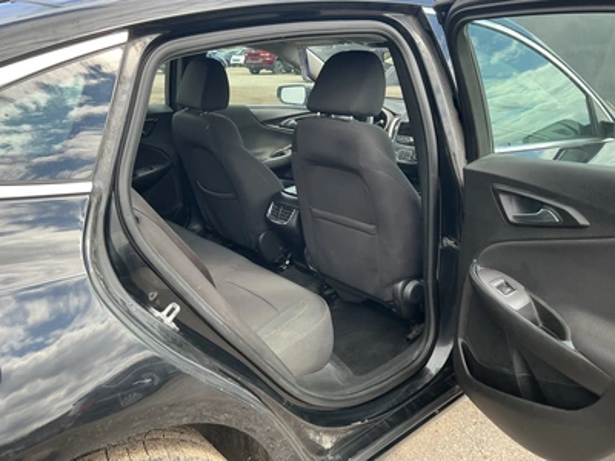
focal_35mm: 28
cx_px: 308
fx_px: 497
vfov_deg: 49.7
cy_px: 230
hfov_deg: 63.4
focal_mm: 3
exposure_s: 1/151
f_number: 1.8
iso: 20
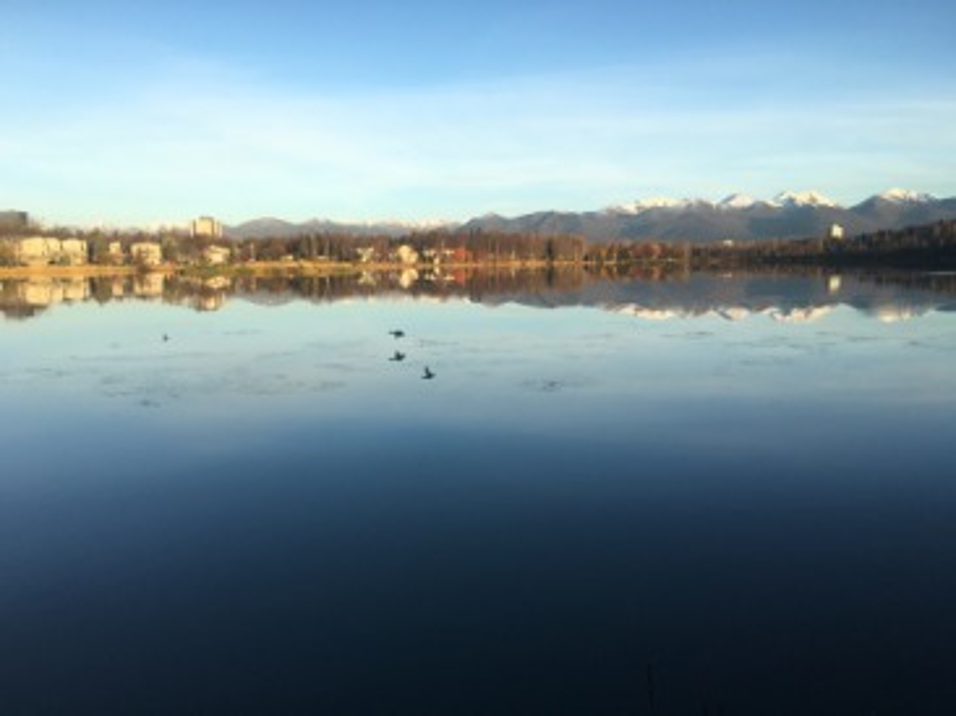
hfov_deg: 61.7
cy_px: 358
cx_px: 478
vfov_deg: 48.2
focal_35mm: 29
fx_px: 800
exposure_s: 1/769
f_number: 2.2
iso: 25
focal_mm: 4.15
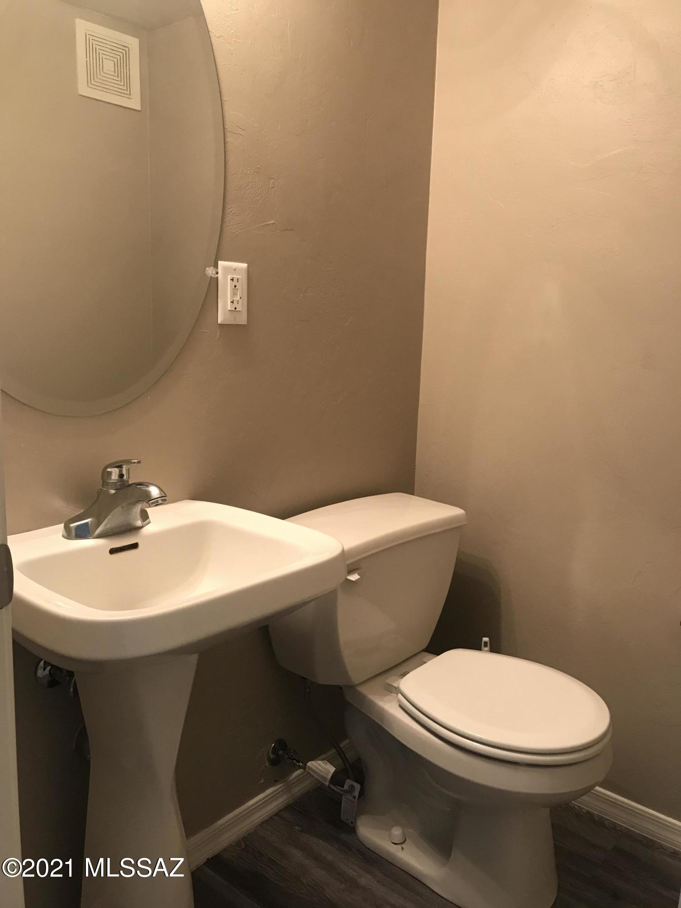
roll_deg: -1.4
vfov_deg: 63.4
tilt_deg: -9.3
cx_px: 340
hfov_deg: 49.7
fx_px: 734
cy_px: 454
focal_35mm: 28
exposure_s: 1/17
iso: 40
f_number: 1.8
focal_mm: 3.99
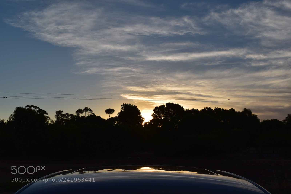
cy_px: 97
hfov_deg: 47.9
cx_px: 146
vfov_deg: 33.0
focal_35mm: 40
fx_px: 327
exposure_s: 1/1000
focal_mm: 27
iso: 200
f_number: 9
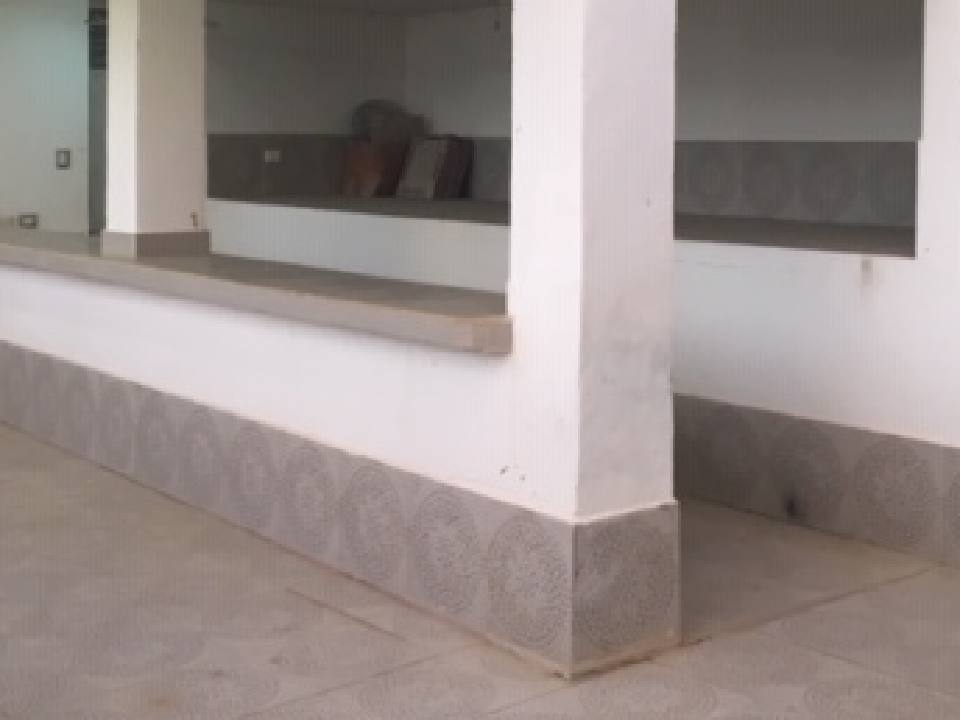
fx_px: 1498
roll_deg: -0.9
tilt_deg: -0.5
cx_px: 527
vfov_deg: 26.7
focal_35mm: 54
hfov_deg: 35.5
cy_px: 173
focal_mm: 4.15
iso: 64
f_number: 2.2
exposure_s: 1/30
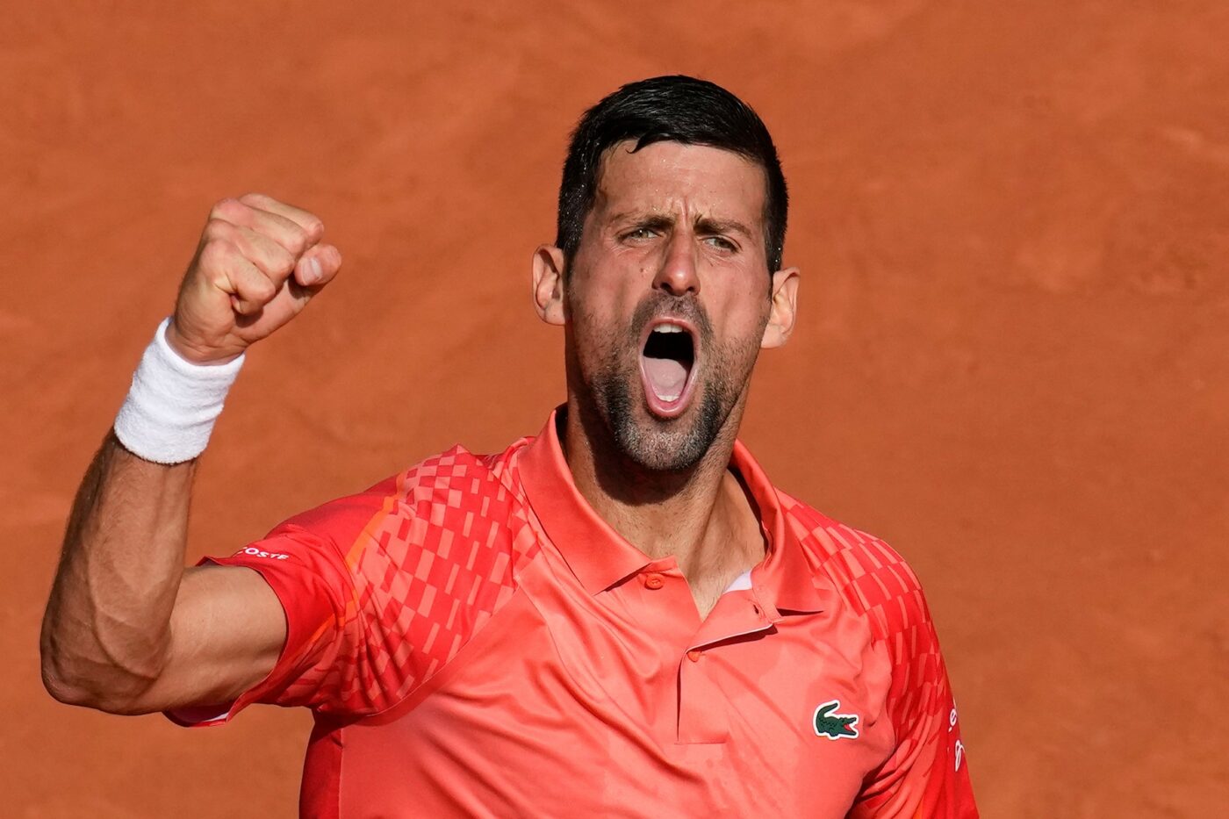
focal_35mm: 400
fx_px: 13653
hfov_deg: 5.2
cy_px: 410
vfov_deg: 3.4
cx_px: 614
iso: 640
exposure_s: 1/10000
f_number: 4
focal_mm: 400
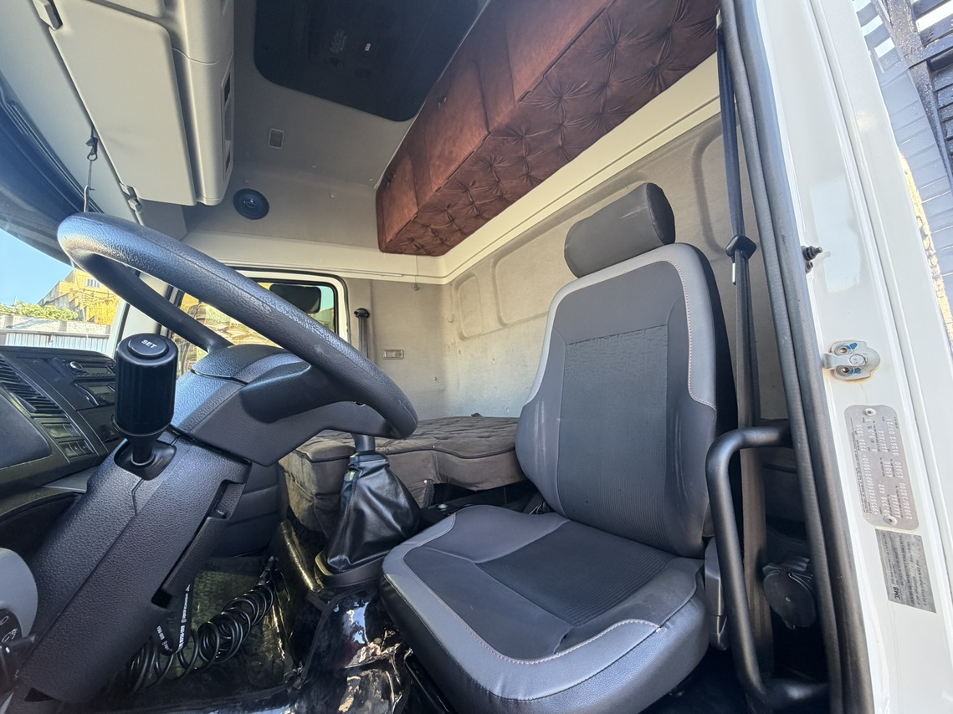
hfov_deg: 102.1
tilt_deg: +8.1
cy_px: 357
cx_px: 476
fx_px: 385
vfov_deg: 85.7
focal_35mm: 14
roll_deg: +3.7
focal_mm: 2.22
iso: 250
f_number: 2.2
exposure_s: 1/121
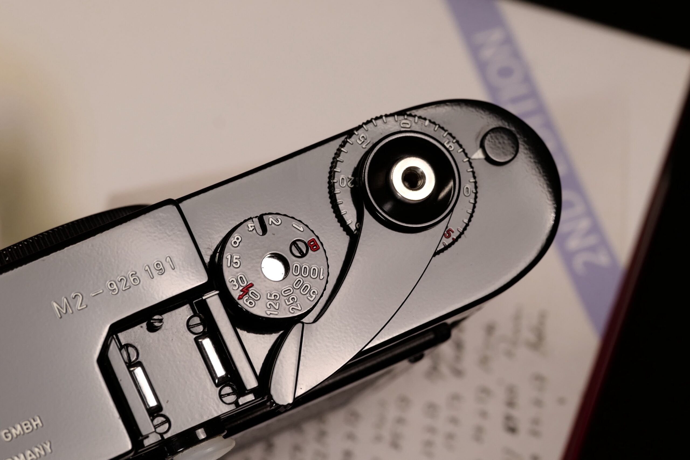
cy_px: 230
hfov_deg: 13.5
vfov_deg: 9.0
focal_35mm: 152
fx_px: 2913
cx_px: 345
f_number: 8
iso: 400
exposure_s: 1/100
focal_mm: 100
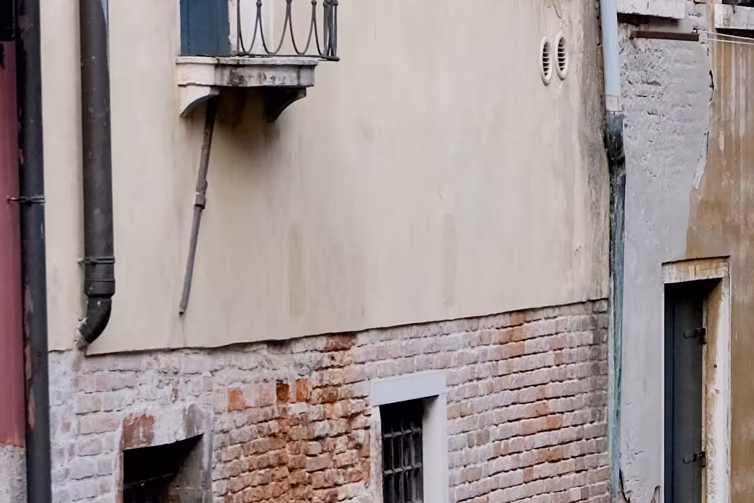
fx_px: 5299
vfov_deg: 5.4
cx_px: 1269
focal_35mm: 253
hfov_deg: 7.9
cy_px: 292
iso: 400
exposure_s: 1/100
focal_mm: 38.7
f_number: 7.1
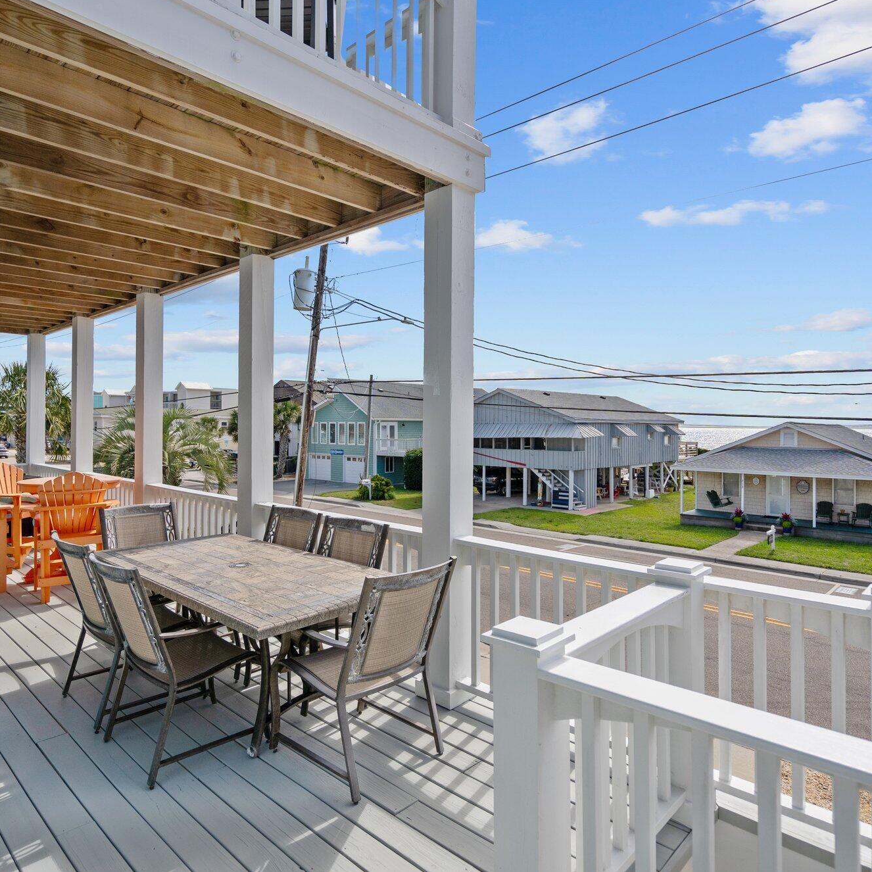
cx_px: 399
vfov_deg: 72.1
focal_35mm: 21
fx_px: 598
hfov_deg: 72.0
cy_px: 424
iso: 250
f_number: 4
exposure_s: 1/4000
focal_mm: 16
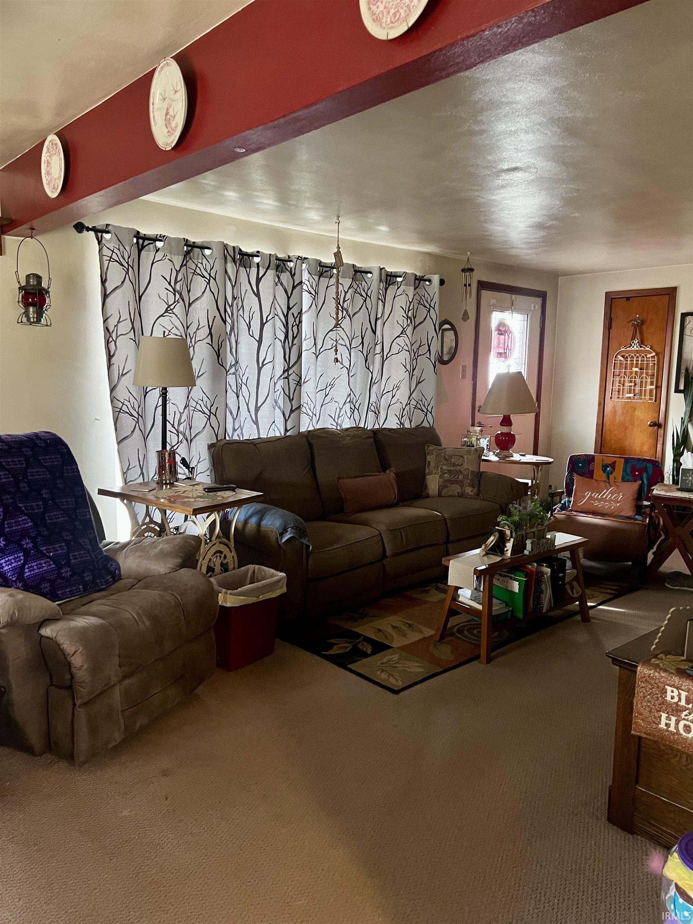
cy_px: 462
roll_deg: -1.9
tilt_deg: -7.0
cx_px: 346
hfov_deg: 53.1
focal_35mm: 26
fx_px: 694
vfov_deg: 67.3
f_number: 1.5
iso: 500
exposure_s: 1/40
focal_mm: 5.7
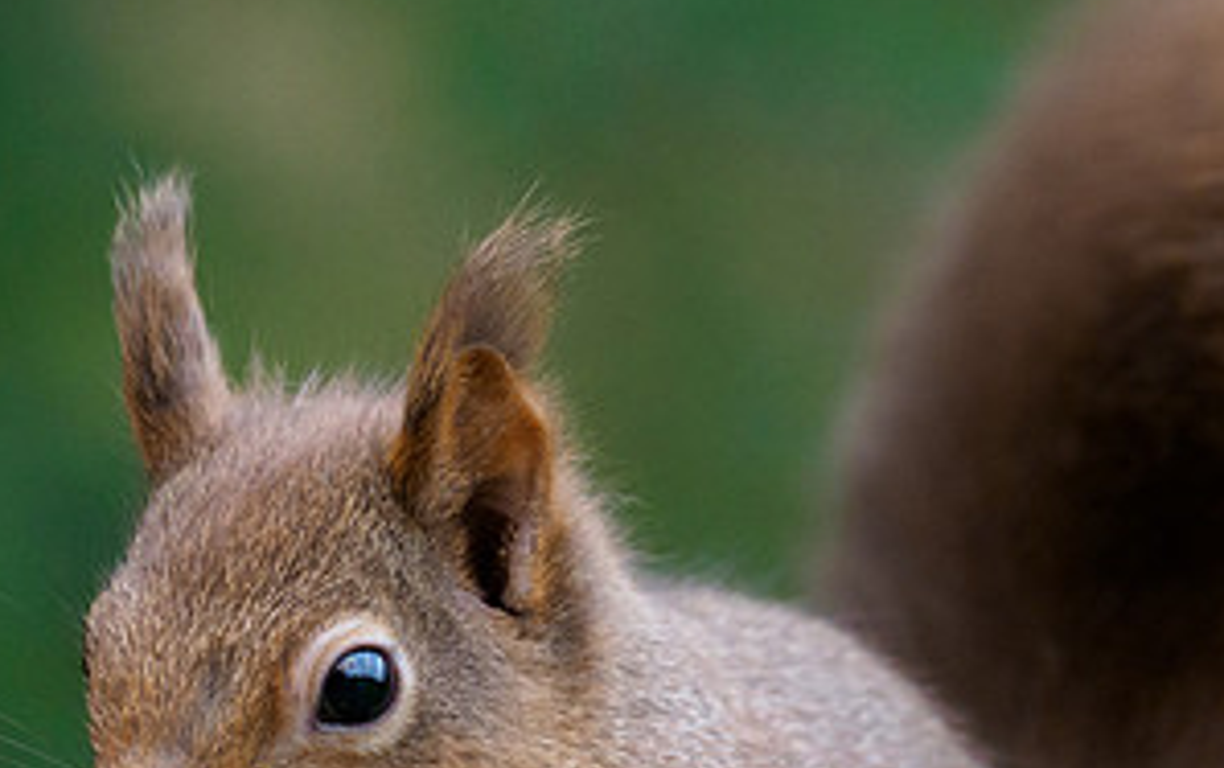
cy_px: 729
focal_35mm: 1238
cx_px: 546
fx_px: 41344
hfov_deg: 1.7
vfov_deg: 1.1
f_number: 4.5
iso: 3200
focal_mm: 300
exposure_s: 1/250
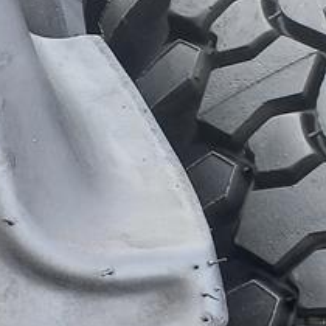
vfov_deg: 14.8
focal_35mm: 108
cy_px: 514
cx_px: -242
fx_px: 1151
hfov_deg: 14.4
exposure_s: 1/100
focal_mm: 4.65
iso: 80
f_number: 1.8
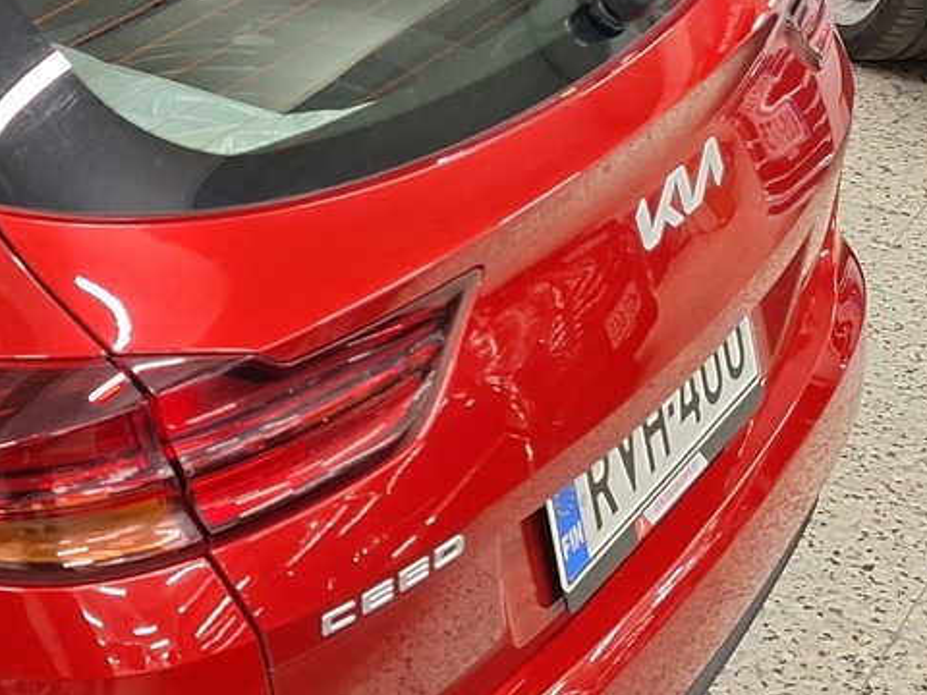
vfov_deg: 21.2
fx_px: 1848
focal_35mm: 69
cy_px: 239
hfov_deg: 23.1
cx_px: -436
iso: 100
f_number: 1.8
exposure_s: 1/50
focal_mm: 5.54
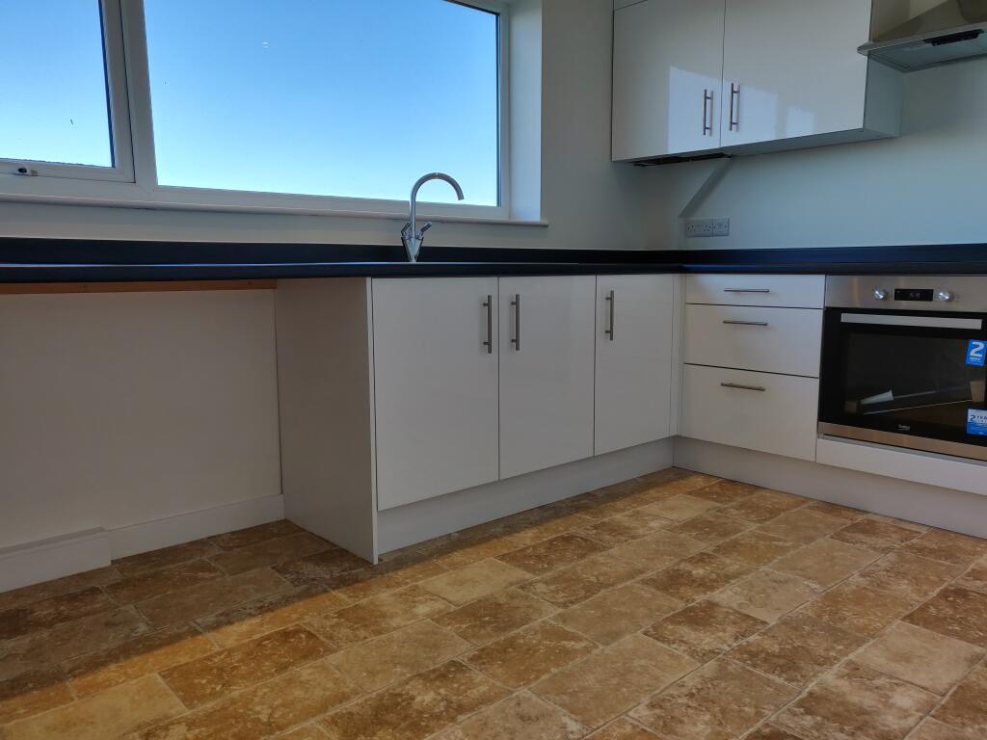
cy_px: 370
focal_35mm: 25
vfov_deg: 54.9
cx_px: 494
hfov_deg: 69.4
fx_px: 713
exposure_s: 1/100
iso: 160
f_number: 1.7
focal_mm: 4.25
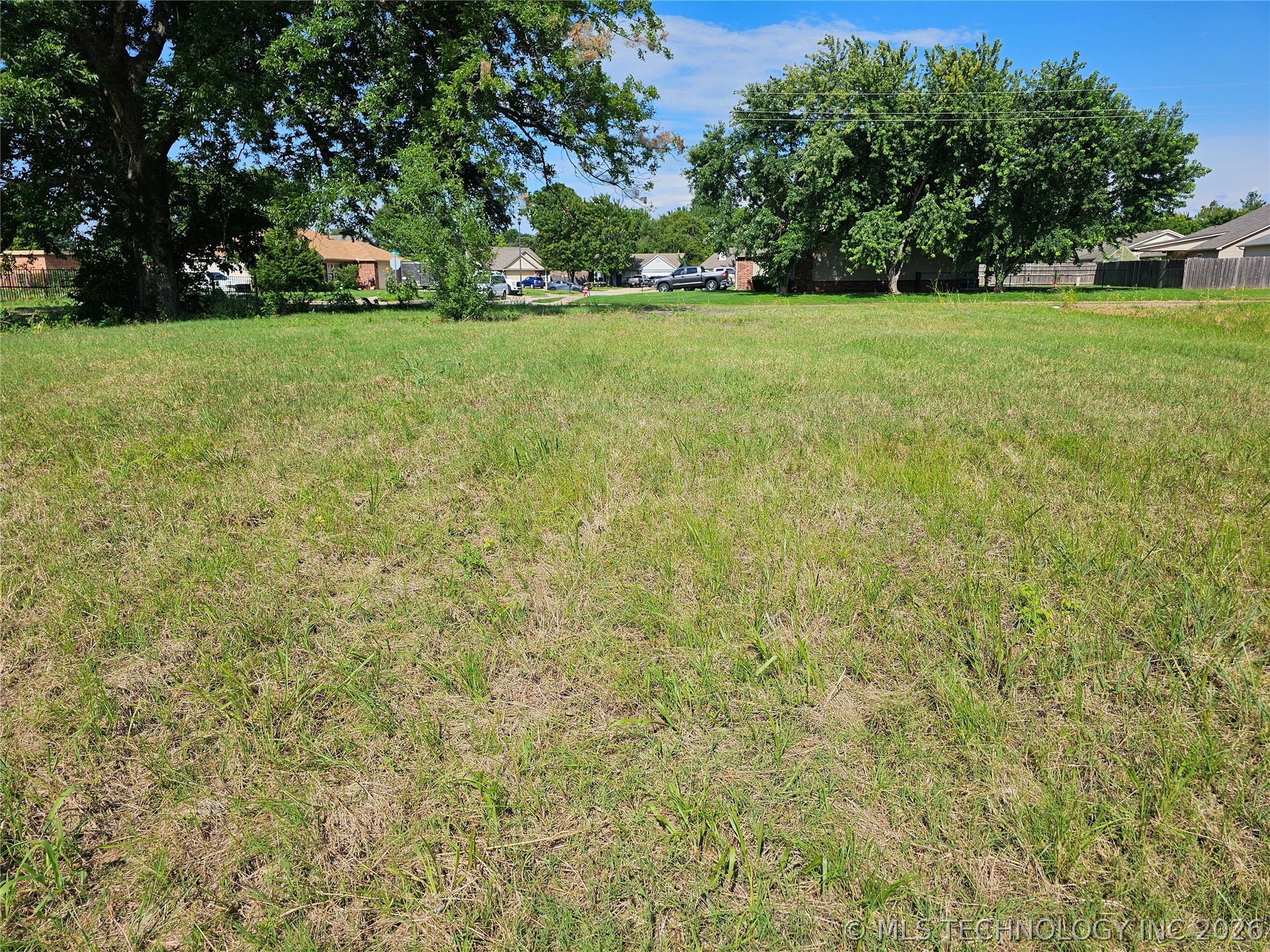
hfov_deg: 73.9
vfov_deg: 58.9
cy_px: 476
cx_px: 635
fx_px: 844
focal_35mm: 23
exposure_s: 1/1099
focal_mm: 6.3
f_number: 1.7
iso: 10
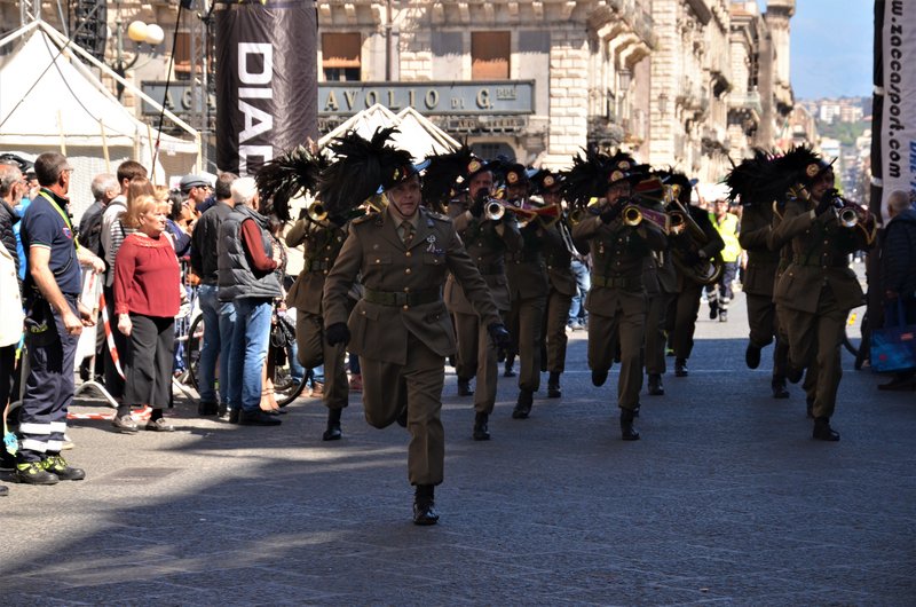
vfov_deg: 12.1
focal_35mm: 112
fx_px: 2857
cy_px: 304
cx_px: 458
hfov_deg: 18.2
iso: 320
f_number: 6.3
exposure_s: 1/250
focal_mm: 75
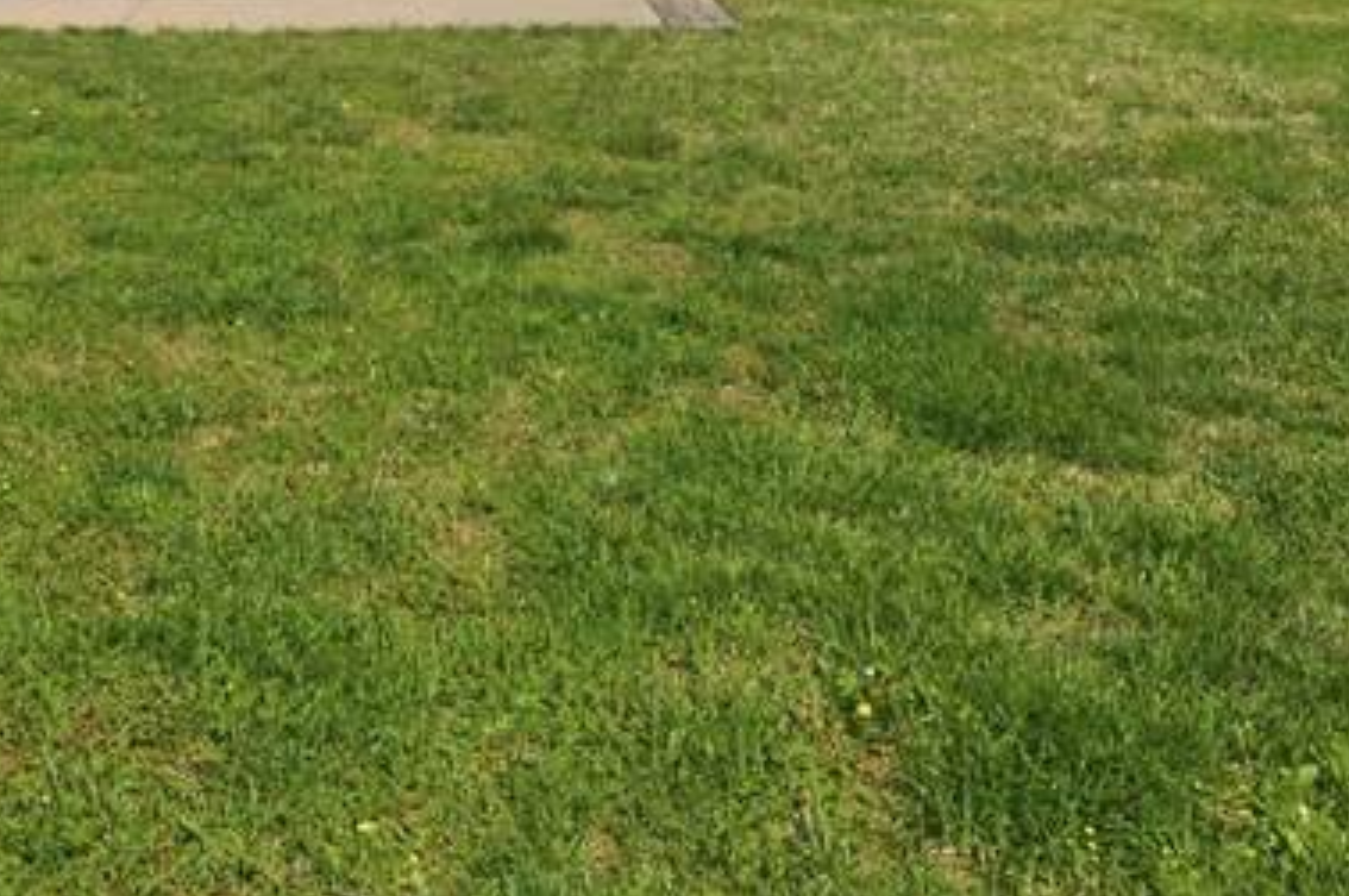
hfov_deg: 42.2
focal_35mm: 46
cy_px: -264
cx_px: 400
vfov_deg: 25.4
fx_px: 1710
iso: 250
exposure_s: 1/1000
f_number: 8
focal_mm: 9
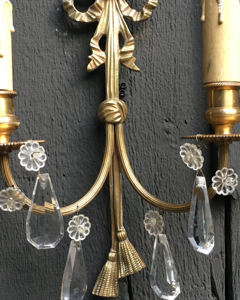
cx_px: 118
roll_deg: +0.5
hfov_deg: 30.8
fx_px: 435
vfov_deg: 38.0
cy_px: 148
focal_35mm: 49
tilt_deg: -1.3
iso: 40
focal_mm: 4.15
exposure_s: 1/33
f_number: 2.2
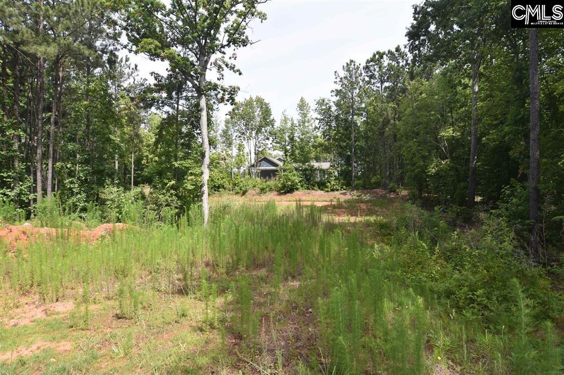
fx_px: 305
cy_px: 188
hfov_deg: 85.4
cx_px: 282
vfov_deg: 63.2
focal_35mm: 20
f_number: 5.6
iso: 100
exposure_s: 1/250
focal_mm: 13
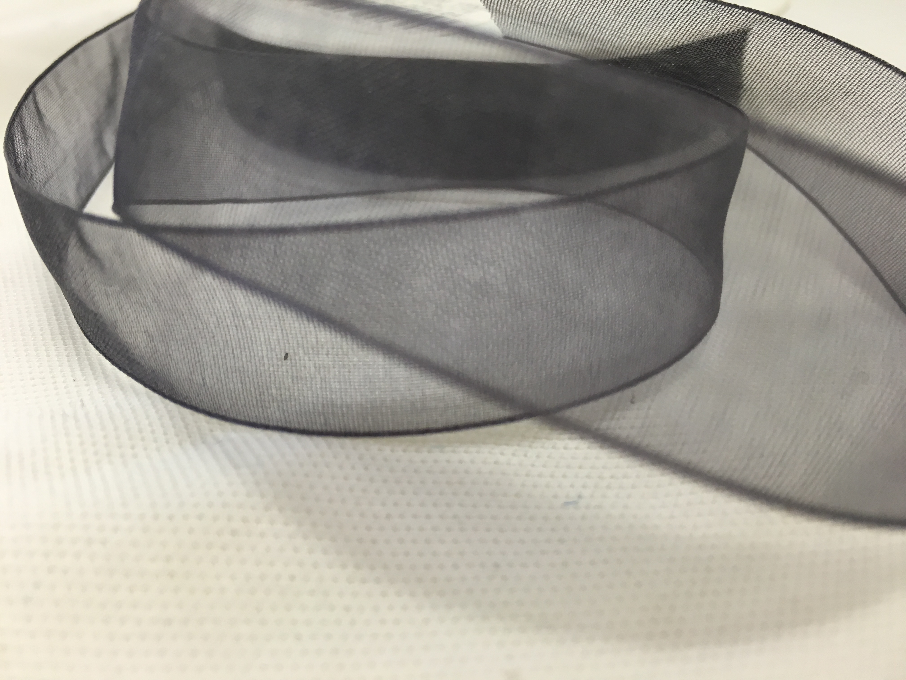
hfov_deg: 61.7
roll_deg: +0.1
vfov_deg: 48.2
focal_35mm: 29
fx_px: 759
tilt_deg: -34.0
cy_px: 340
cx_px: 453
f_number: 2.2
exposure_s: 1/33
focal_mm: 4.15
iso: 40
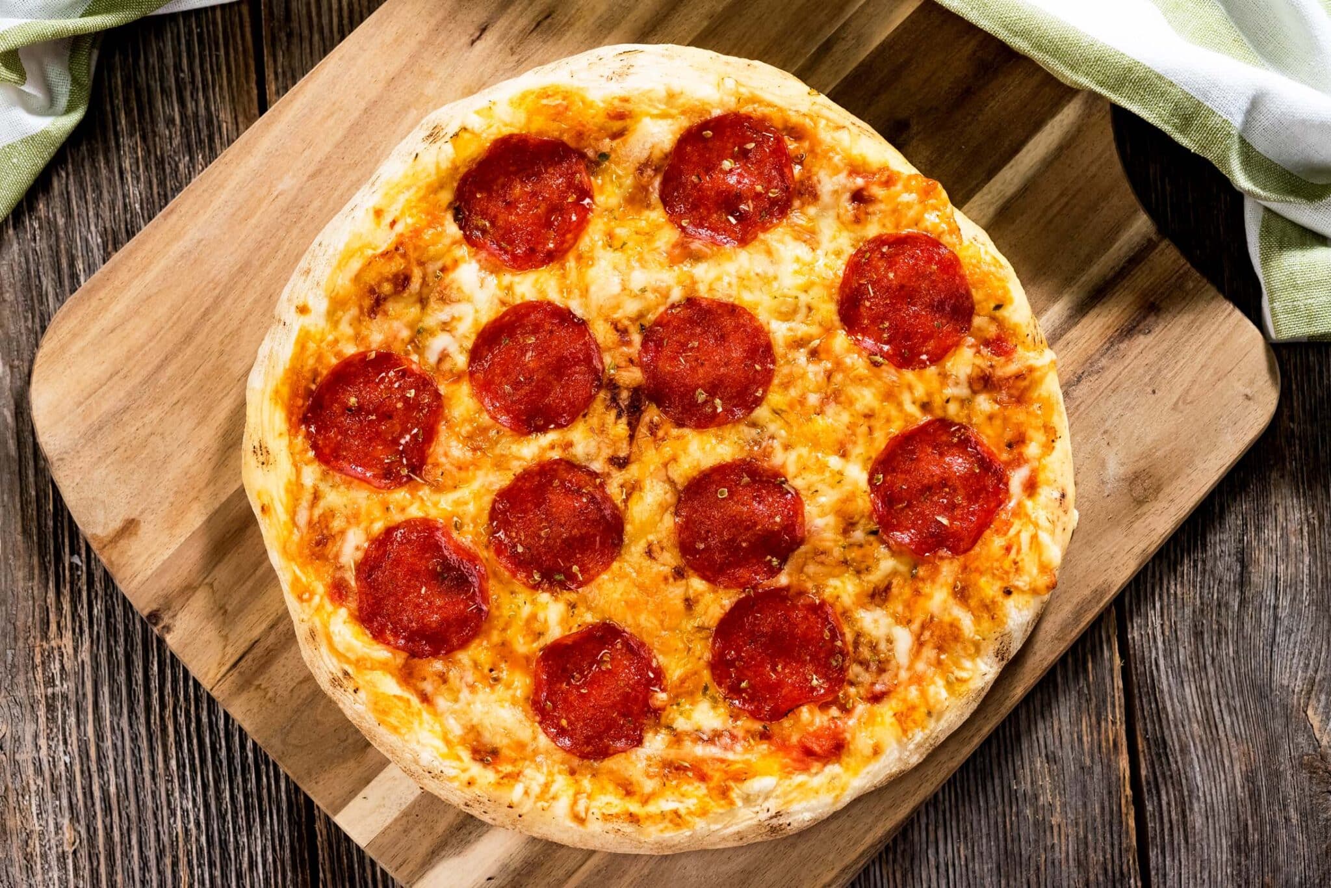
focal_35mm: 50
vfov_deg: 27.0
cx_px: 666
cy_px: 444
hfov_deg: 39.6
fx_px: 1849
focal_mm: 50
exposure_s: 1/160
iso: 500
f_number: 5.6
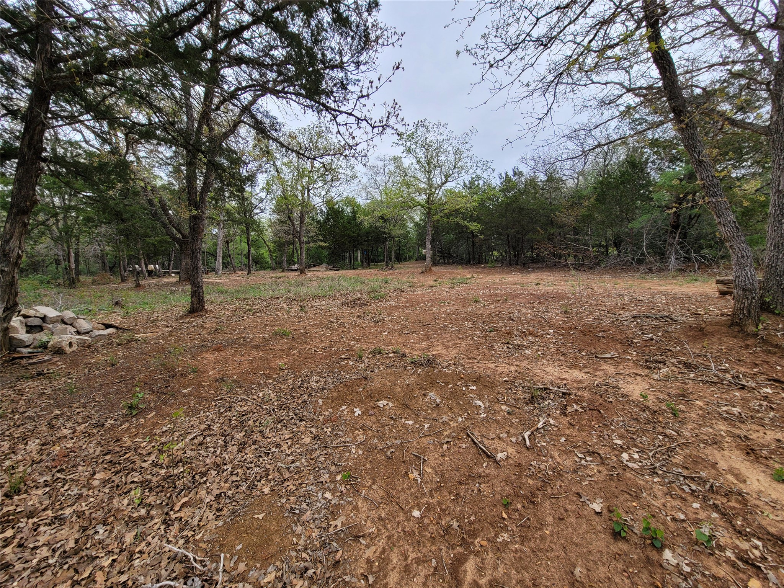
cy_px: 294
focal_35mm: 13
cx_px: 392
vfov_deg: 89.9
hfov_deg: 106.2
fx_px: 294
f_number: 2.2
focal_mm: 2.2
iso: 64
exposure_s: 1/399
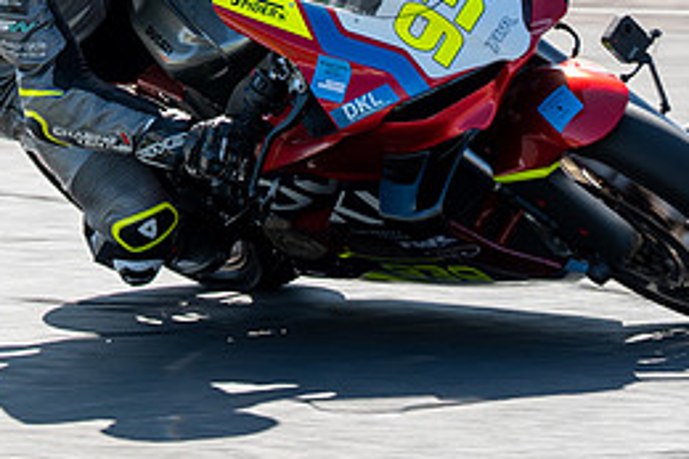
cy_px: 36
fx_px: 10137
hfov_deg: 3.9
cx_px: 85
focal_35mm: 530
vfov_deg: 2.6
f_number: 9
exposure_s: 1/250
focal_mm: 200
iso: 160
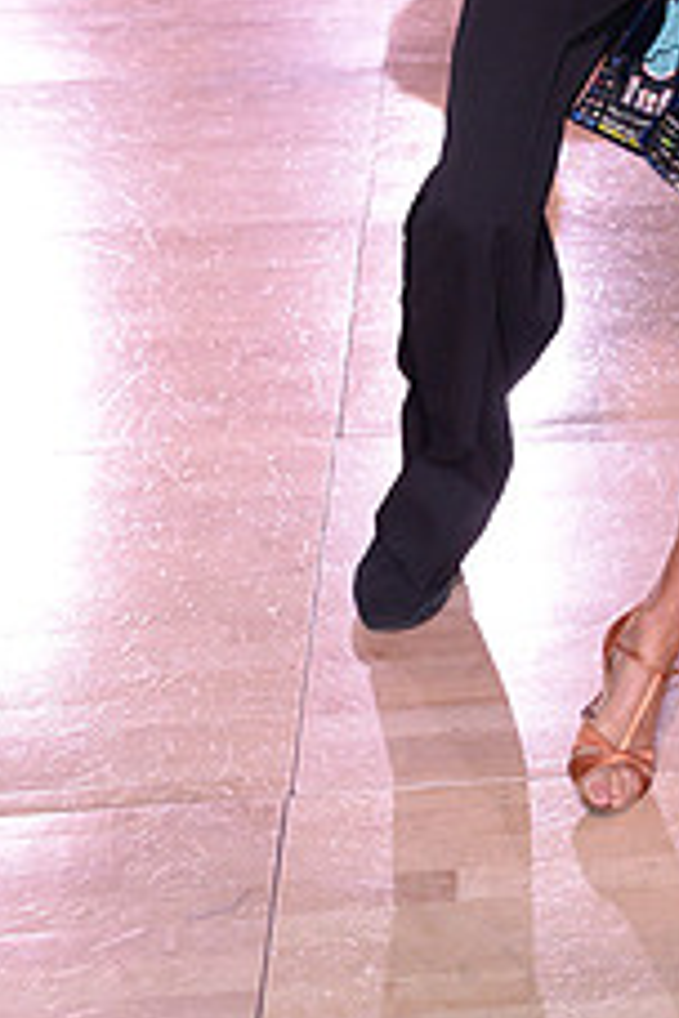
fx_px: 3593
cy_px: -214
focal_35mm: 127
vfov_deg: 15.5
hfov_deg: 10.6
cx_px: 771
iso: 2000
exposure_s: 1/250
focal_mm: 50
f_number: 5.6
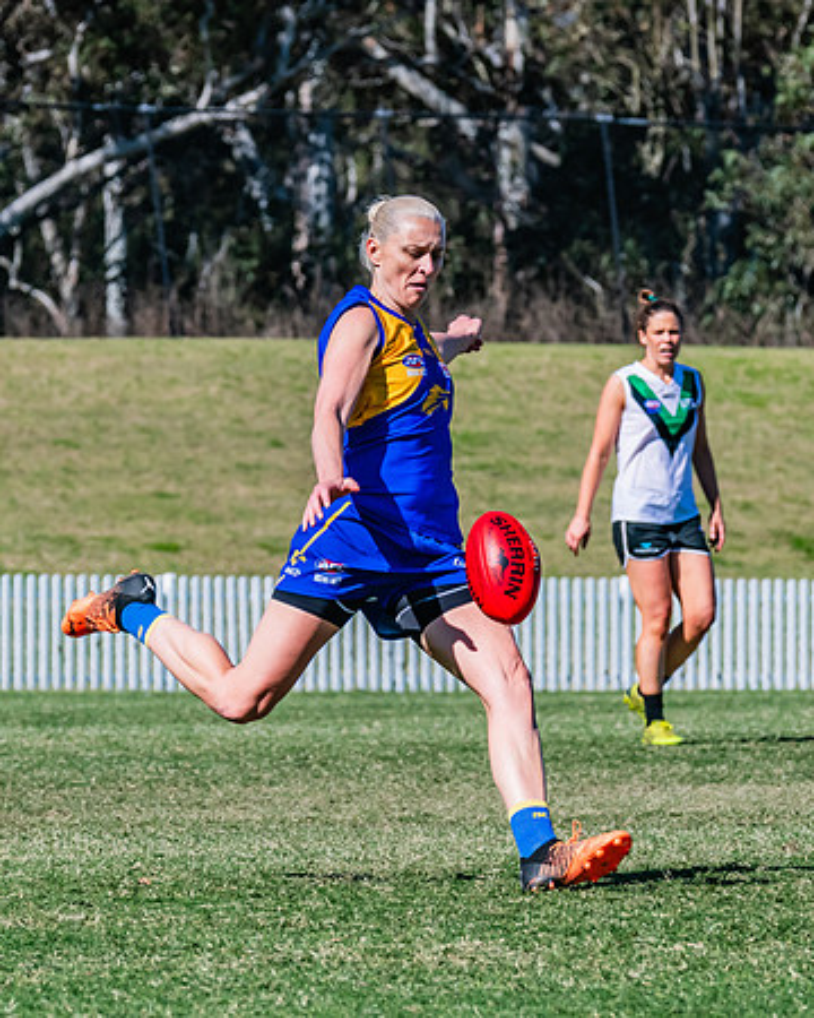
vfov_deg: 4.4
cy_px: 461
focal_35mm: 439
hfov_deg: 3.5
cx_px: 401
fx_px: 13221
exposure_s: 1/1250
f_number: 10
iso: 640
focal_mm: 240
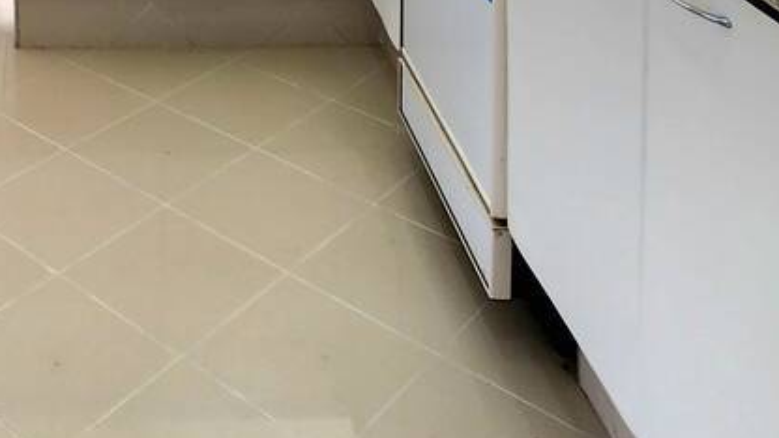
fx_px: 1012
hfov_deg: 39.7
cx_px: 110
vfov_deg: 17.8
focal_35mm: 49
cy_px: -416
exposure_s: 1/60.2
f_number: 2.2
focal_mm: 2.2
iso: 64
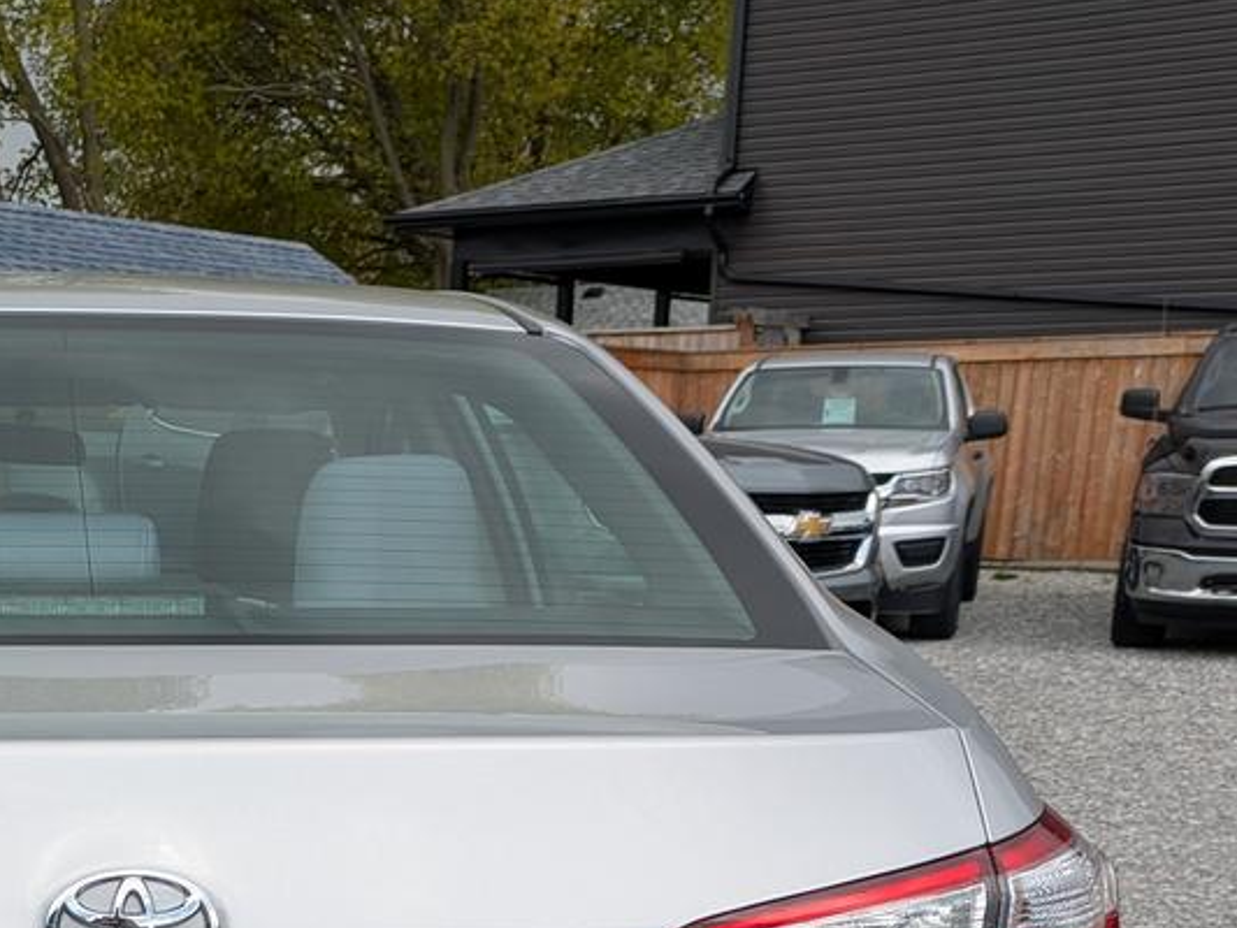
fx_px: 2145
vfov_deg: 22.6
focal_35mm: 60
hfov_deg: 30.6
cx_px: 103
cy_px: 1102
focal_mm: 5.43
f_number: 1.89
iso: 49
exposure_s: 1/1366
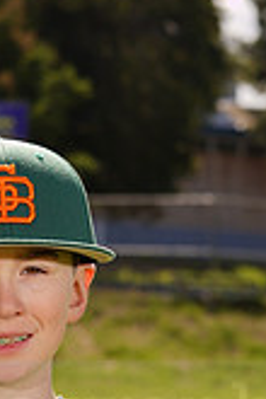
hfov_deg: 3.9
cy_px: 394
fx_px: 3901
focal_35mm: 352
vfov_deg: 5.8
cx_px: 4
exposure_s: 1/160
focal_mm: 100
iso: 80
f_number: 9
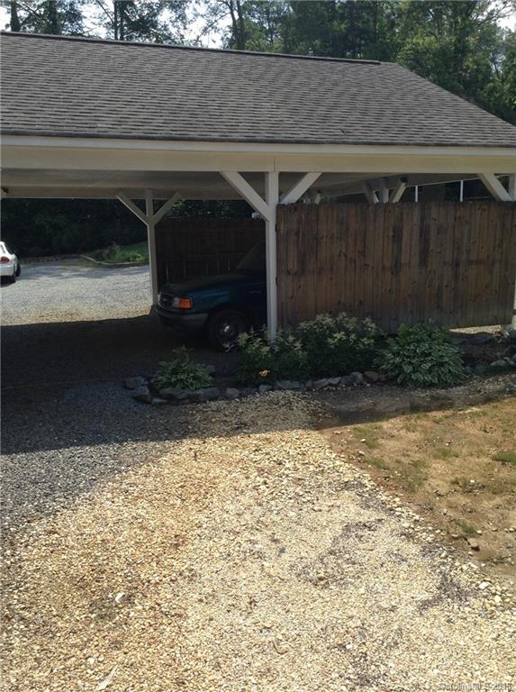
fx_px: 658
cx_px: 258
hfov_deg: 42.8
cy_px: 346
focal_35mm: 33
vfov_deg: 55.4
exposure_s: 1/1034
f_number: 2.4
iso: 25
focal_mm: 3.3
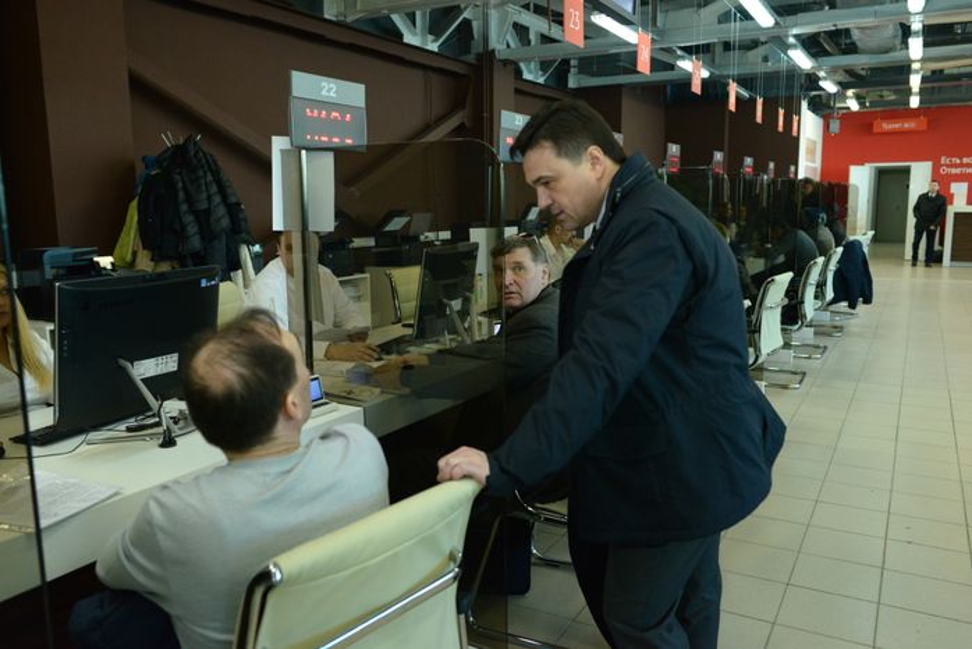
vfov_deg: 46.4
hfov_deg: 65.5
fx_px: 756
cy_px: 324
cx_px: 486
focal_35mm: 28
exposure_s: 1/320
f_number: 4.5
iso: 3200
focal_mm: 28
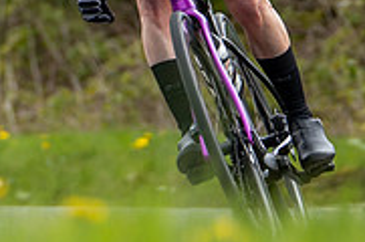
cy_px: -113
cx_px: 169
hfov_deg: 2.8
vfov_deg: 1.9
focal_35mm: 732
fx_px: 7408
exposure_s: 1/640
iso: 200
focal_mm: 131
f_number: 3.5
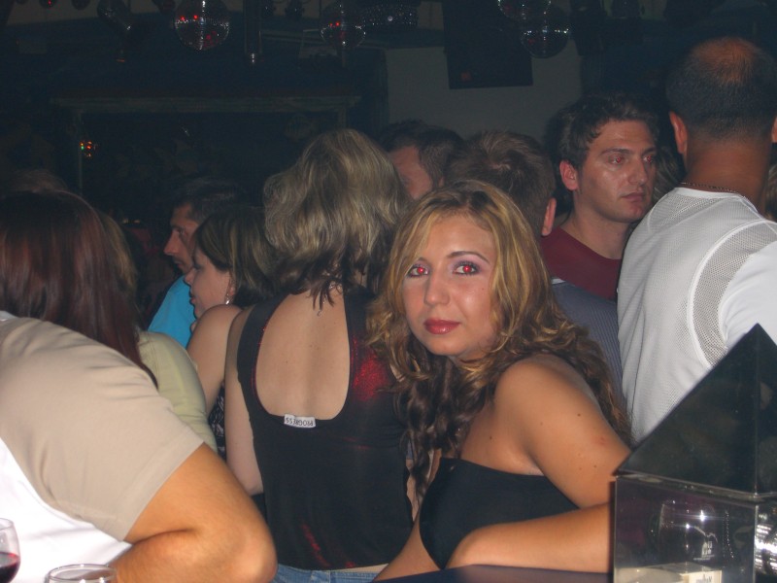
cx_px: 388
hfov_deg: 28.6
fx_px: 1526
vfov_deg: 21.6
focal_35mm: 68
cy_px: 292
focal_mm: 14.2
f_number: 4
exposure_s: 1/60
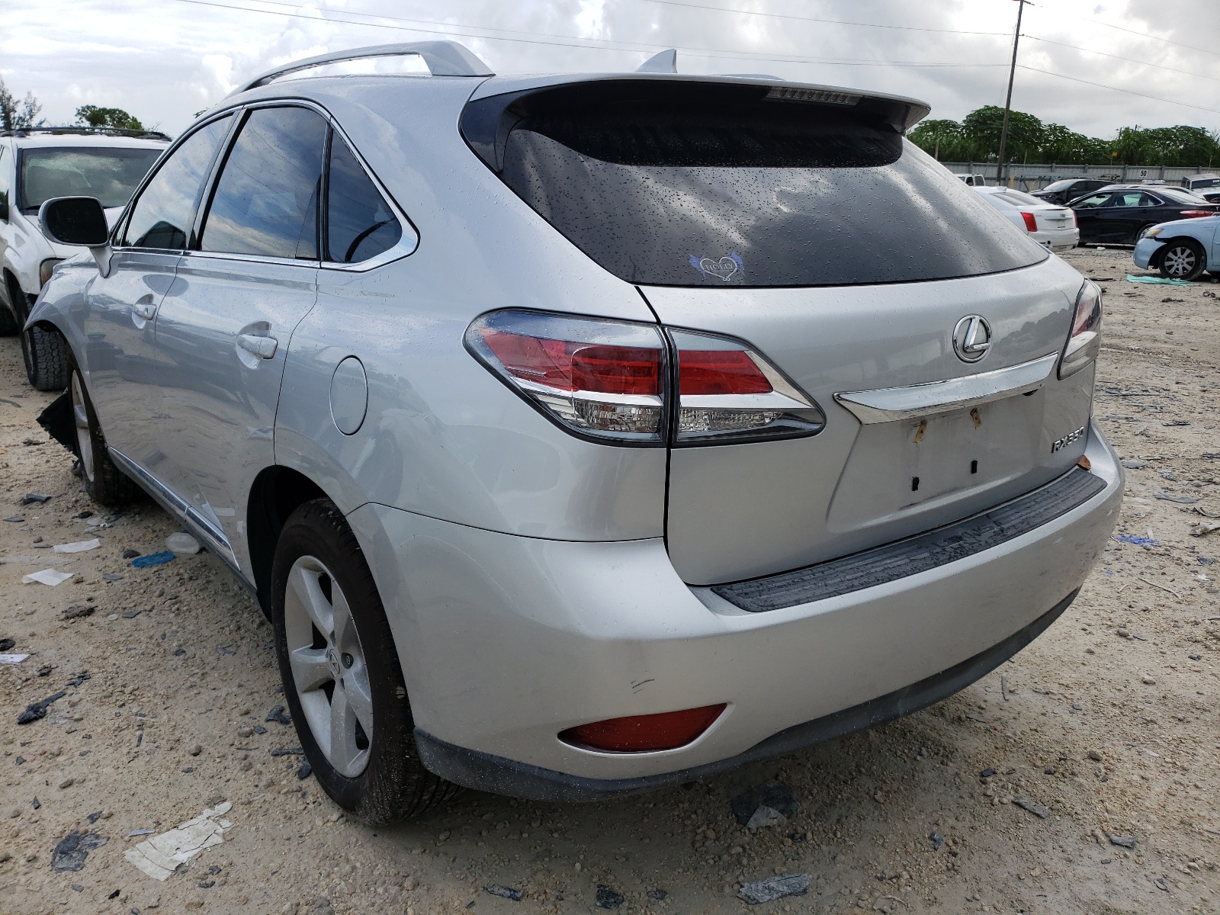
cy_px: 458
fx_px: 916
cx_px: 610
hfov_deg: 67.3
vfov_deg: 53.1
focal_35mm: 26
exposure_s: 1/1111
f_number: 1.5
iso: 50
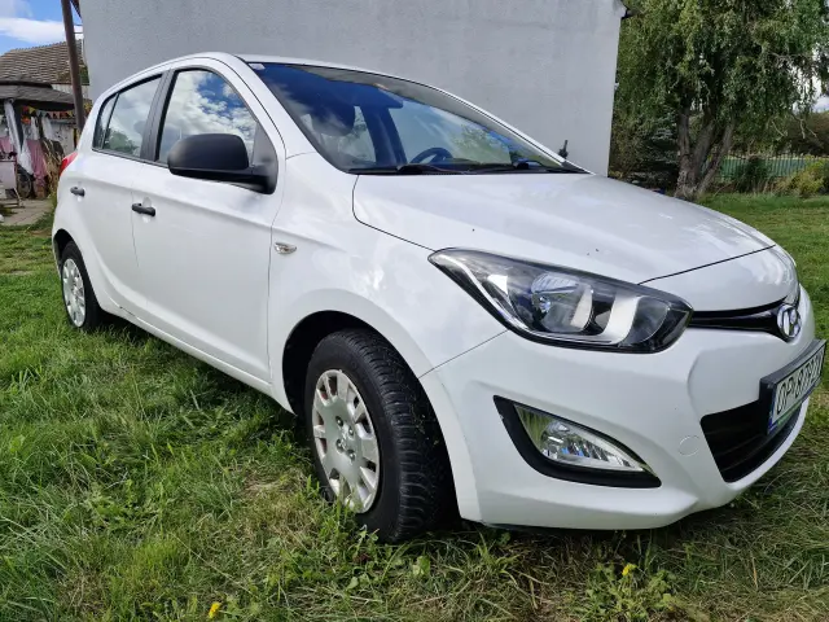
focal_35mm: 23
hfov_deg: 73.9
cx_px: 414
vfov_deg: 58.9
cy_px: 311
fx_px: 551
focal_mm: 5.54
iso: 50
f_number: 1.8
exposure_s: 1/1560
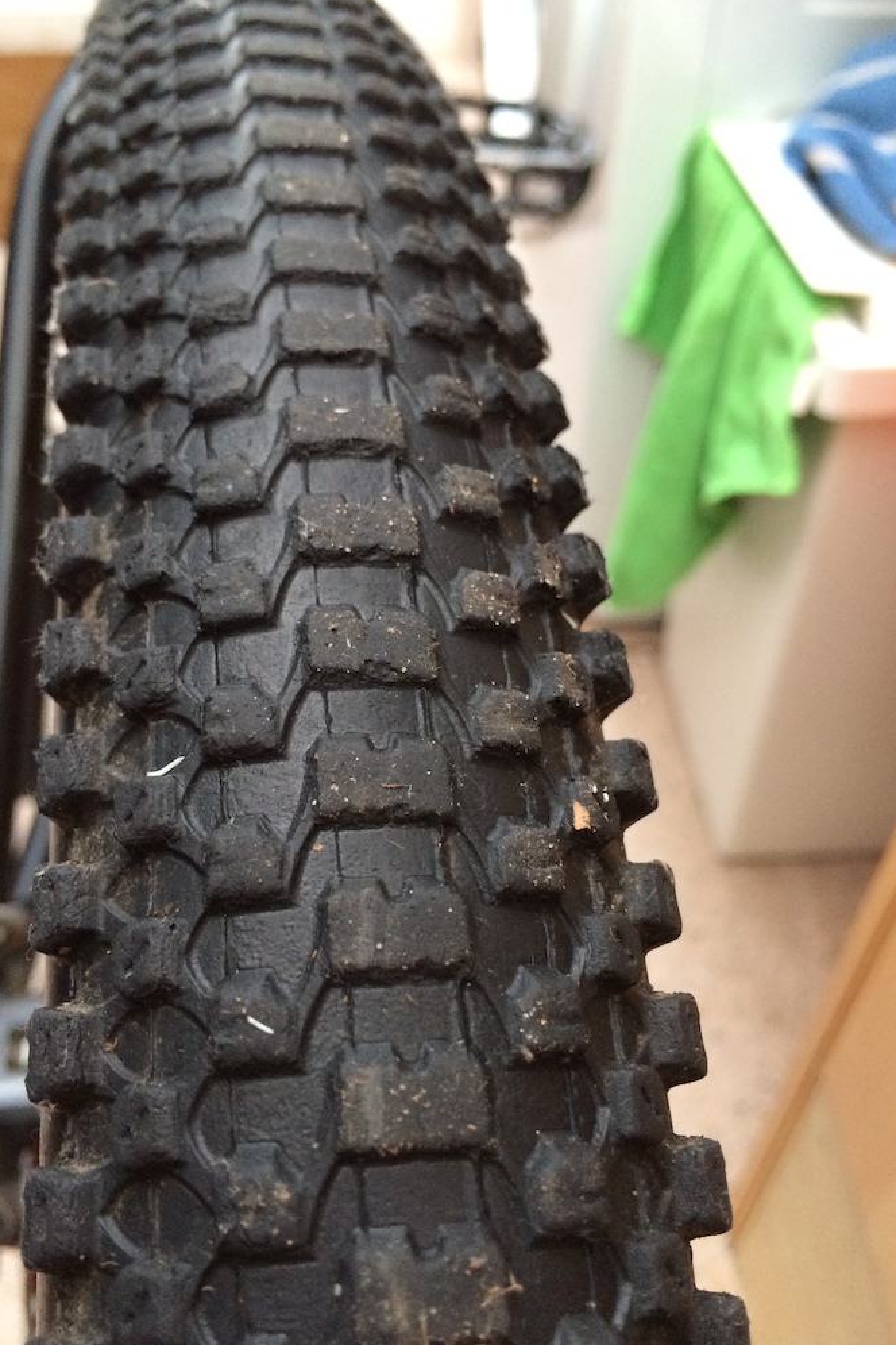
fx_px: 1157
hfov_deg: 42.3
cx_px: 402
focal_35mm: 31
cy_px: 686
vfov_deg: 60.3
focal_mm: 4.15
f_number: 2.2
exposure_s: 1/24
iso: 320
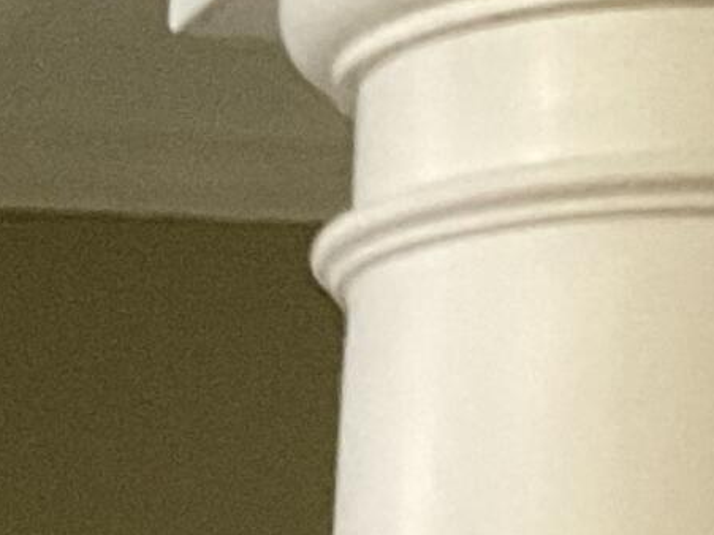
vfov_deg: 6.8
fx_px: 3980
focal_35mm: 193
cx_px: -902
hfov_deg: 9.3
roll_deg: -1.6
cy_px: 1687
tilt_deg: -4.9
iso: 320
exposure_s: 1/30
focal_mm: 3
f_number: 1.8
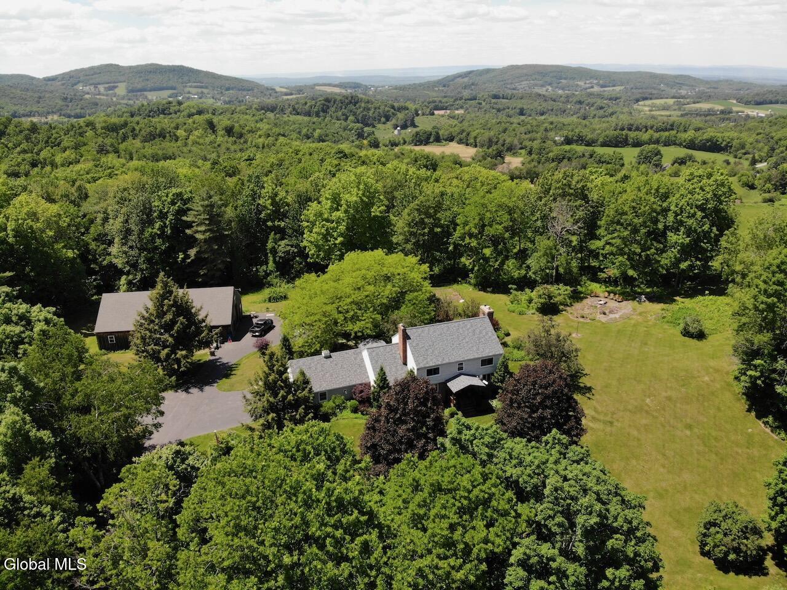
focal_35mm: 24
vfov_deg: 56.8
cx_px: 394
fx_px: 546
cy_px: 295
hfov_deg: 71.6
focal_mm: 4.5
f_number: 2.8
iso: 100
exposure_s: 1/686
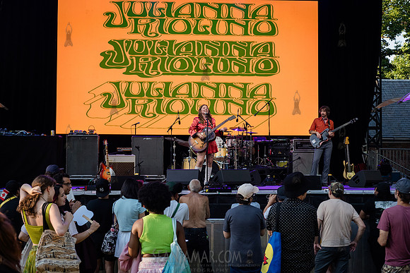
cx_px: 205
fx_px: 683
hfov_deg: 33.4
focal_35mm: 60
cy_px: 136
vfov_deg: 22.6
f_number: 4.5
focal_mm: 58
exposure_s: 1/1250
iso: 2000
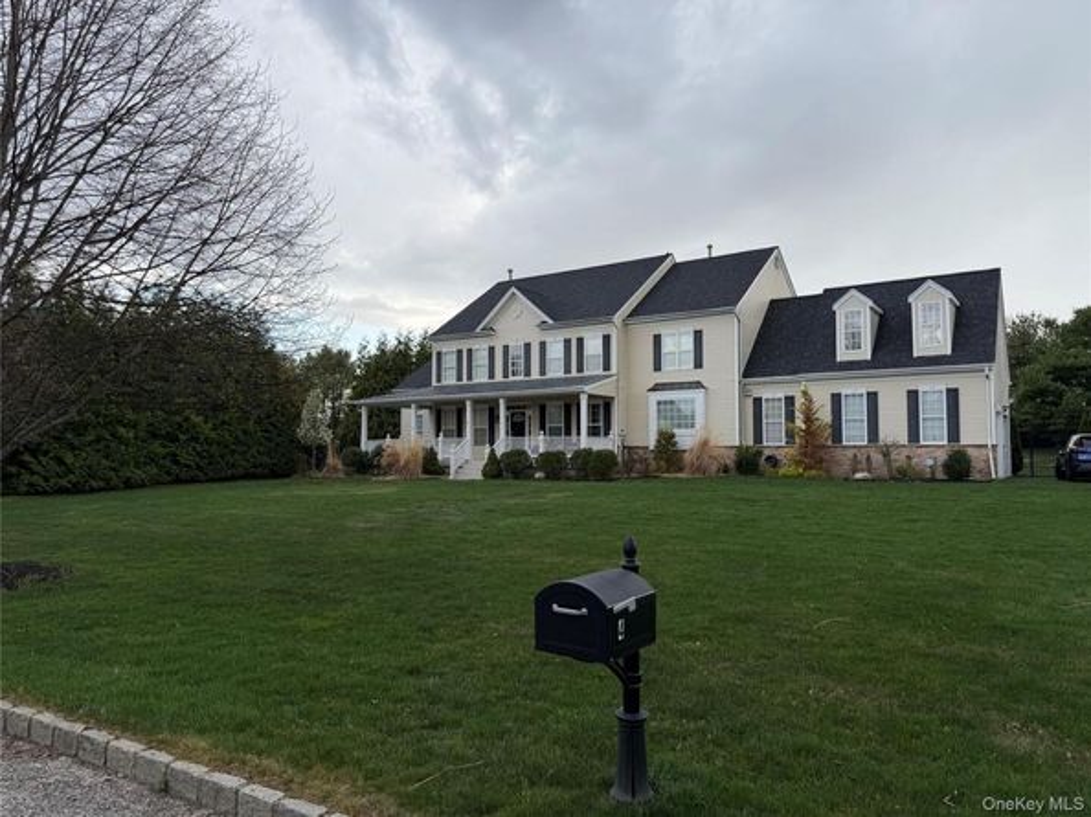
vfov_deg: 56.8
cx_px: 546
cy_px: 408
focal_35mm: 24
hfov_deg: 71.6
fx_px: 756
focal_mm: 6.76
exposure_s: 1/1046
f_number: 1.78
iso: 80
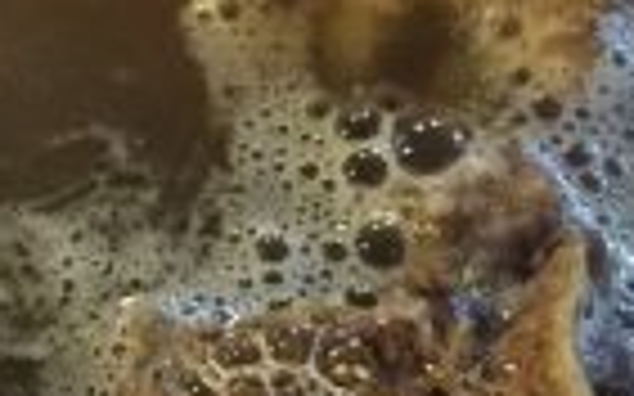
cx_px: 81
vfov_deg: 8.5
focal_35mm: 153
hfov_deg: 13.6
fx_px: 2643
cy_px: 25
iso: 400
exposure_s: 1/15
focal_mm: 4.15
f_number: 2.2
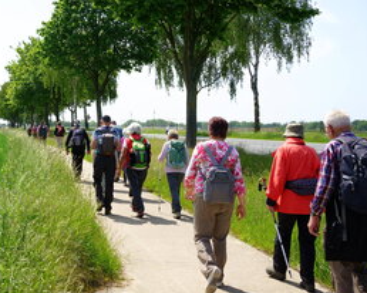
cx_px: 92
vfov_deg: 29.6
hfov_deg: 35.9
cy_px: 122
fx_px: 554
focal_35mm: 51
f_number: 8
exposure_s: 1/200
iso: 100
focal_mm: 35
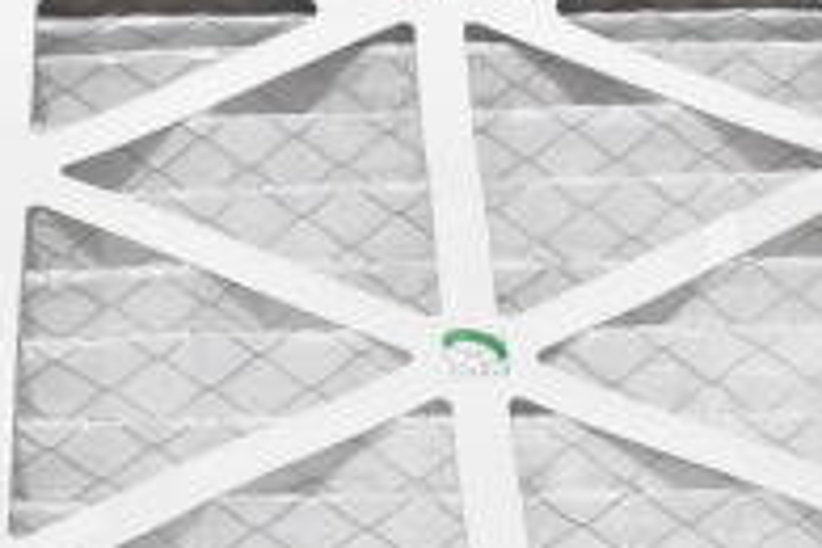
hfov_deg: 17.4
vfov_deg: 11.6
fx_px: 2684
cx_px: 464
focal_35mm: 118
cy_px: 525
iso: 1600
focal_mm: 25
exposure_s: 1/1600
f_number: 20
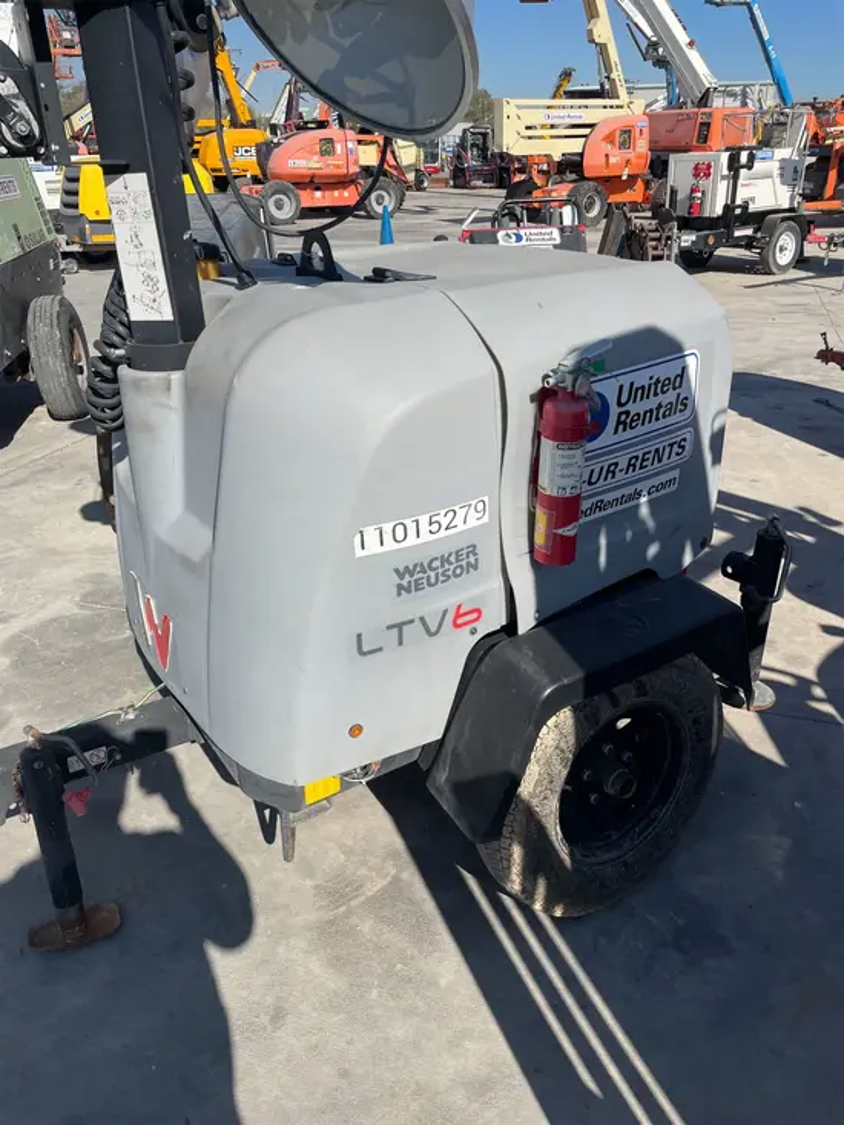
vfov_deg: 67.3
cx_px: 422
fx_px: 845
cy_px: 562
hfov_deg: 53.1
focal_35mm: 26
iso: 32
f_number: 1.6
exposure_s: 1/5051
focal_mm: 4.2
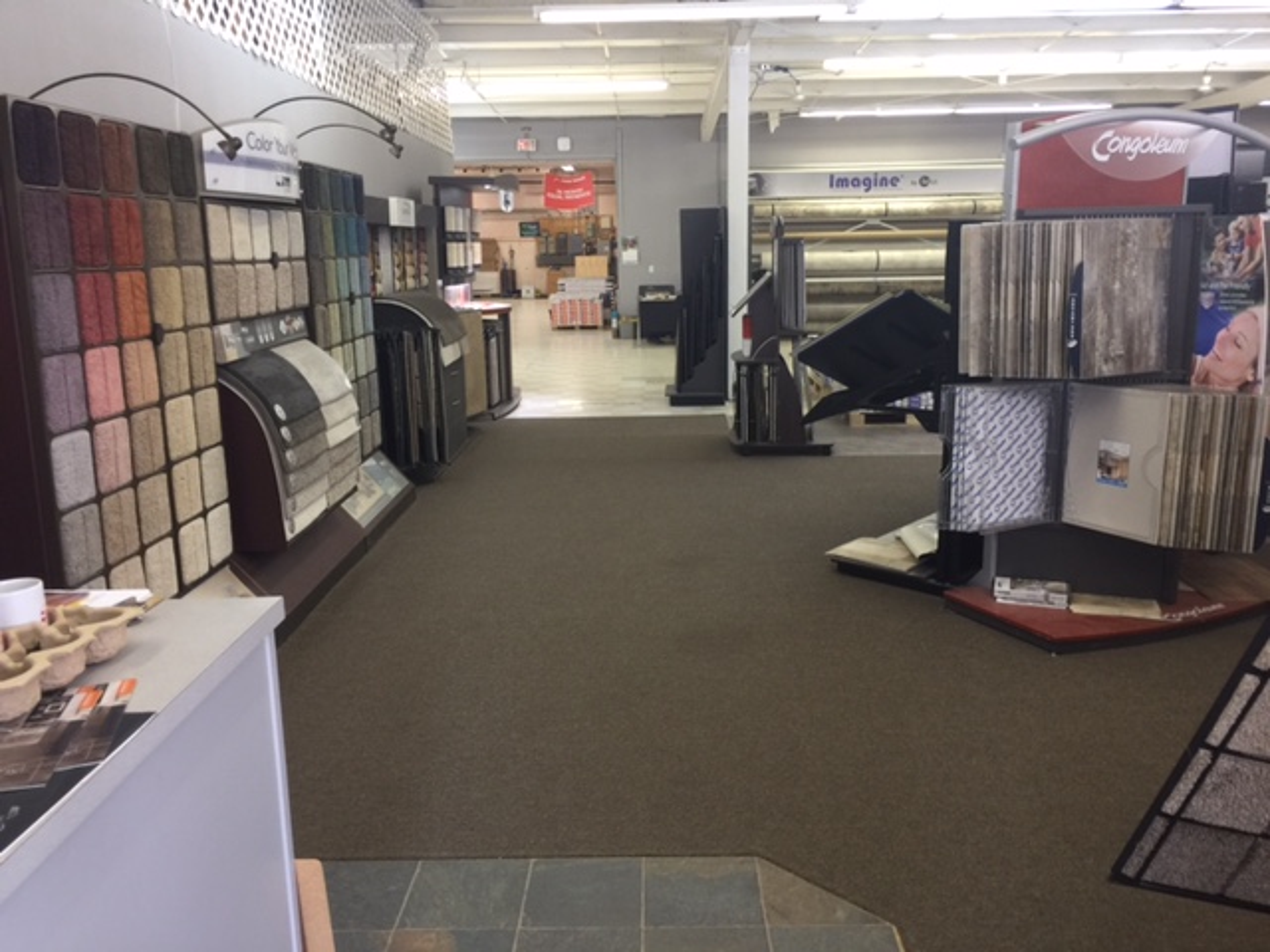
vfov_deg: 48.2
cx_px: 635
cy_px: 476
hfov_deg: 61.7
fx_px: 1064
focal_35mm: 29
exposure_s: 1/15
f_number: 2.2
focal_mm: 4.15
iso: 32
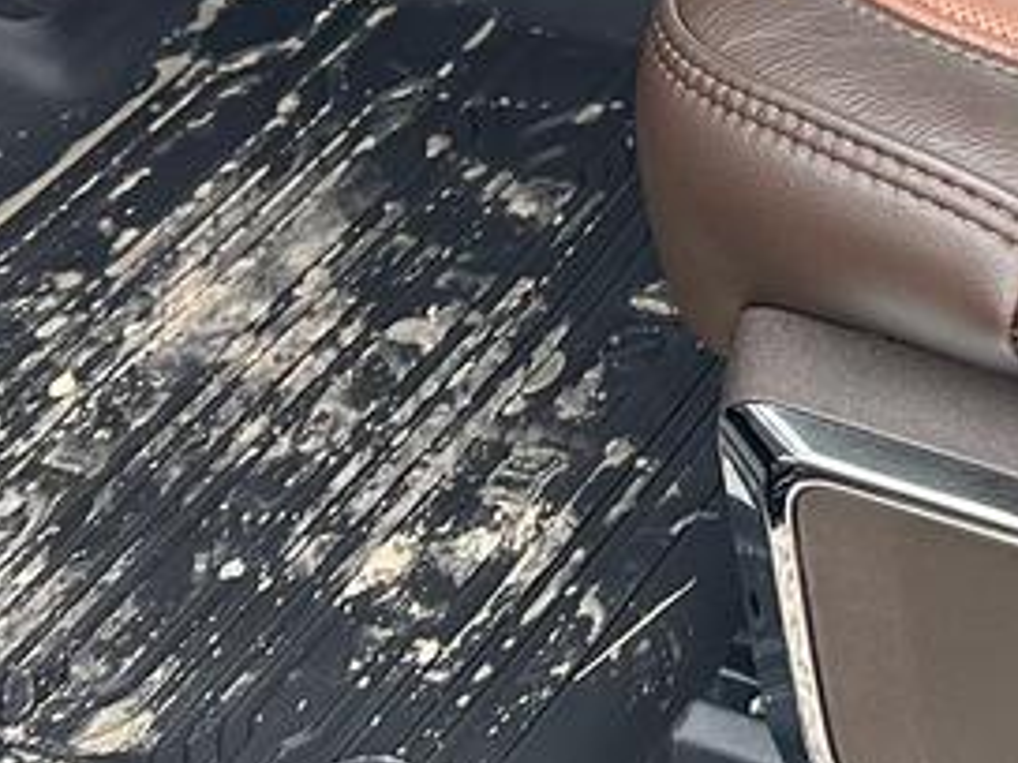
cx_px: 1534
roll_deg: -1.5
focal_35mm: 113
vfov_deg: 11.5
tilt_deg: -19.9
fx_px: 3323
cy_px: -890
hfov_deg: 16.0
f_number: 1.78
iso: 80
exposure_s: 1/279
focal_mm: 6.86
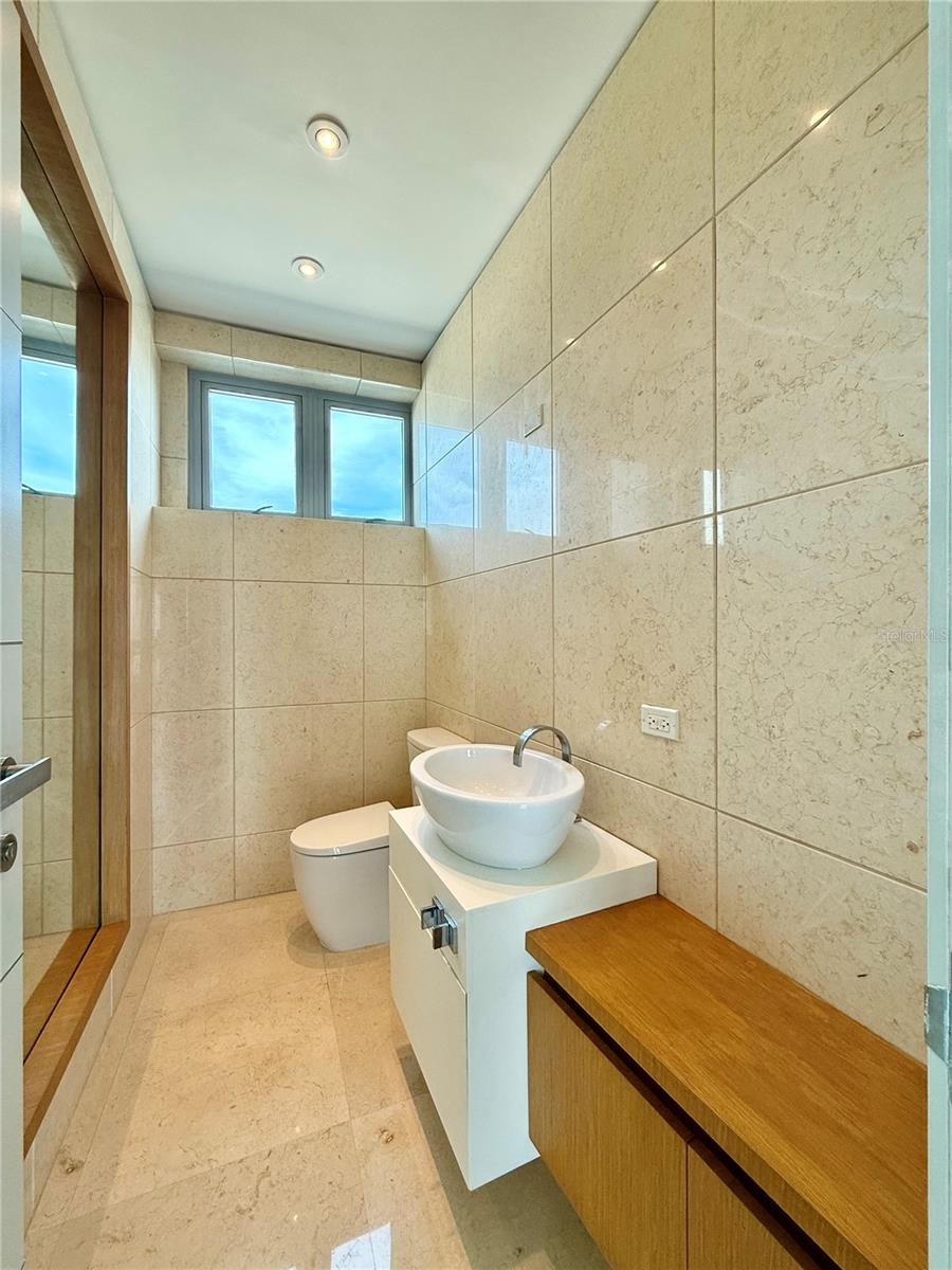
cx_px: 476
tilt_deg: +1.1
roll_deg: -0.5
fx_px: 513
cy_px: 635
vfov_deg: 102.1
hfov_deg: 85.7
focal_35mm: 14
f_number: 2.2
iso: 64
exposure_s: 1/136
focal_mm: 2.22
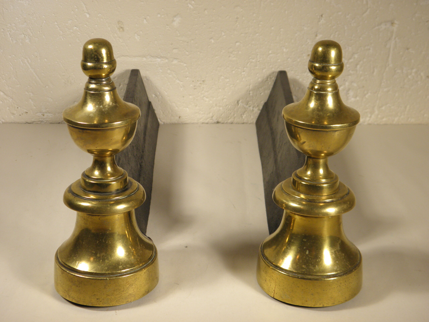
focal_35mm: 59
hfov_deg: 32.7
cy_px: 161
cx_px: 214
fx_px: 731
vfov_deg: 24.8
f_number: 4.1
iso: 100
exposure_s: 1/50
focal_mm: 10.6
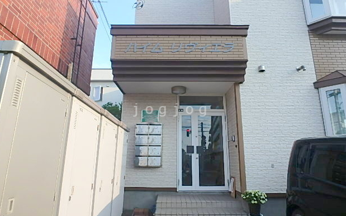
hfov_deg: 77.1
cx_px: 171
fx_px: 217
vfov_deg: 53.0
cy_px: 110
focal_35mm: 23
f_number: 3.5
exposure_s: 1/320
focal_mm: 3.7
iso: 125
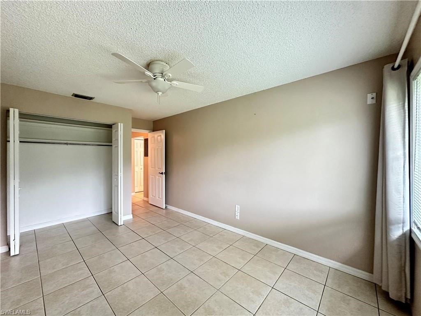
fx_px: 170
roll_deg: -0.5
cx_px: 210
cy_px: 158
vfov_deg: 85.7
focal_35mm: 14
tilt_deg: -2.1
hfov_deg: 102.1
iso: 400
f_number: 2.2
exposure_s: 1/60
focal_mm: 2.22
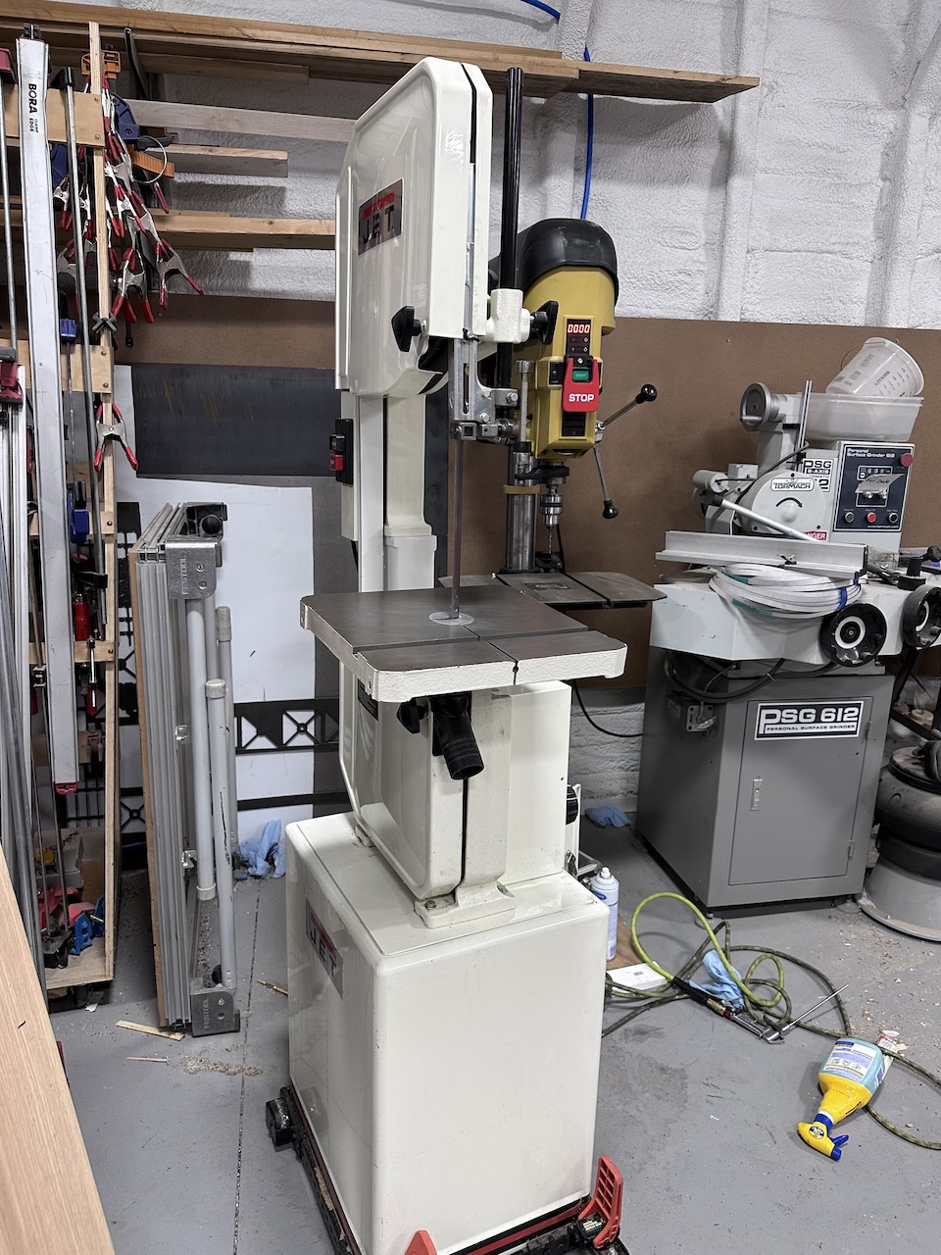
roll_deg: -1.4
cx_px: 470
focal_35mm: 24
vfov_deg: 71.6
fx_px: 870
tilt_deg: -13.4
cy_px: 628
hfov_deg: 56.8
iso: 200
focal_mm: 6.86
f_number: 1.78
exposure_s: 1/60
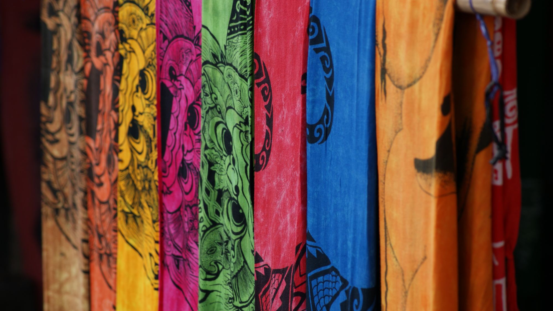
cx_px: 277
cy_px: 174
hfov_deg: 12.4
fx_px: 2537
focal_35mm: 173
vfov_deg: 7.0
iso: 100
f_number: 5.6
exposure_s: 1/250
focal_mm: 110
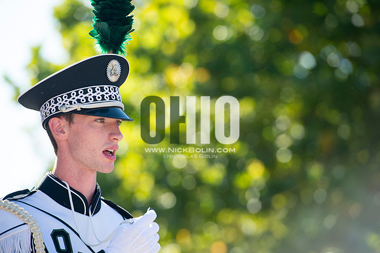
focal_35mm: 200
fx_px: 2110
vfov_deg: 6.9
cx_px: 190
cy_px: 126
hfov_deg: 10.3
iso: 200
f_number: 4.5
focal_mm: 200
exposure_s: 1/1000
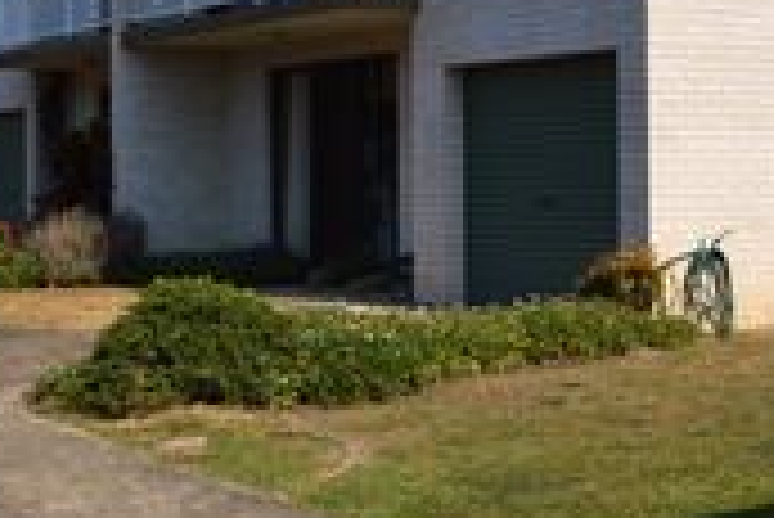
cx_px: 414
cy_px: 133
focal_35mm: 82
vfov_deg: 16.6
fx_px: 1764
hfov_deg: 24.7
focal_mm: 20
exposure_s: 1/400
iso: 100
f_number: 10
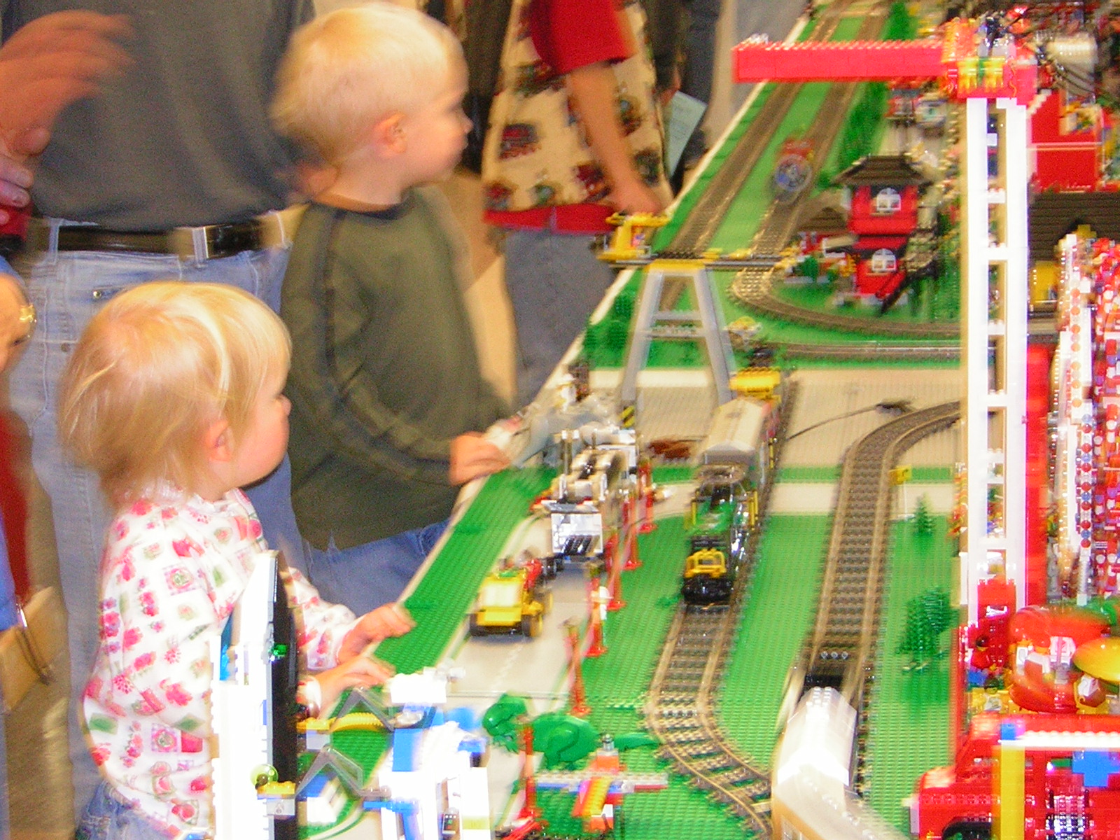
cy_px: 420
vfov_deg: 17.4
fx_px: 2750
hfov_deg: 23.0
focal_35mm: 85
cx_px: 560
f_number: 4.1
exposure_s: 1/6.3
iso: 140
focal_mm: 11.1
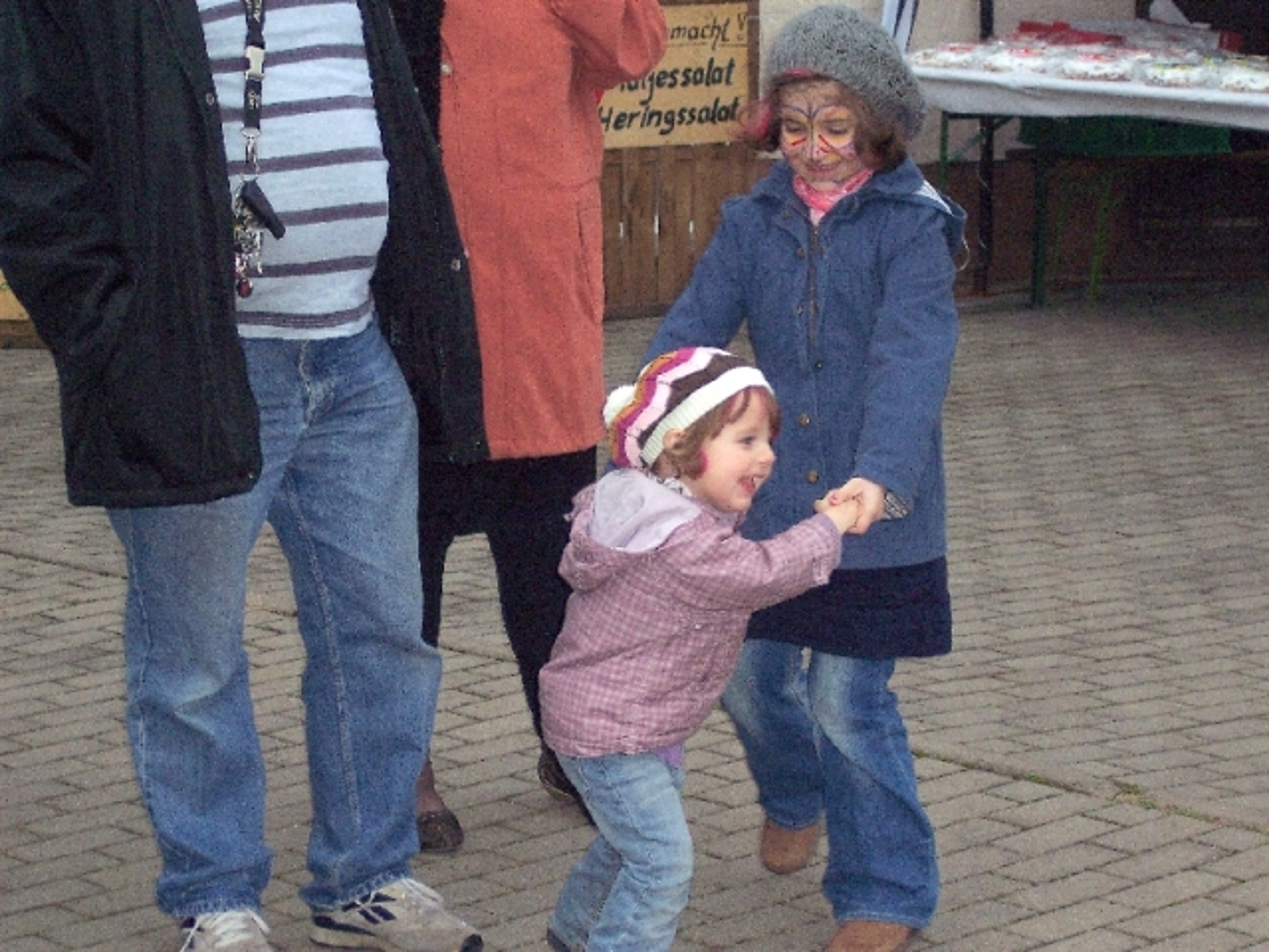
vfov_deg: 12.7
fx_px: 4289
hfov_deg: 16.8
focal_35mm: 117
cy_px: 476
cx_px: 634
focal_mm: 24
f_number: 4.8
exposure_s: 1/125
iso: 140
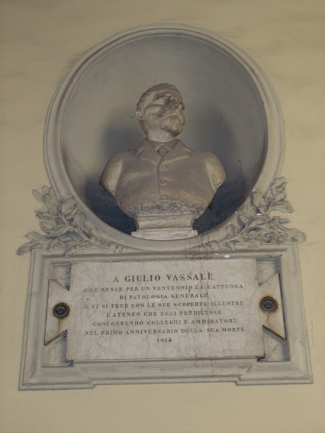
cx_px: 162
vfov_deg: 29.8
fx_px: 814
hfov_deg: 22.6
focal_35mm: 65
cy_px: 216
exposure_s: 1/30
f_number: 3.8
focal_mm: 10.7
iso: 100
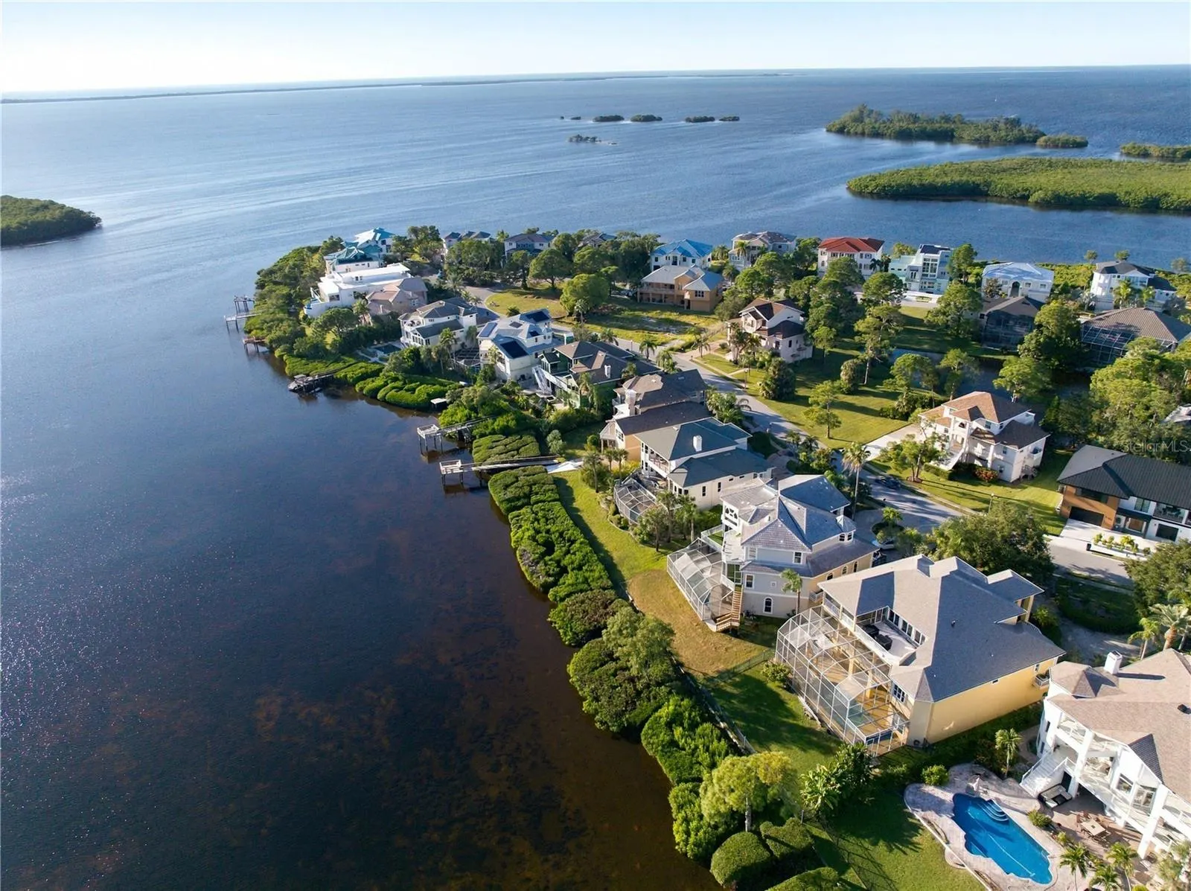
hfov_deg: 71.6
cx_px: 596
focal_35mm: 24
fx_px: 825
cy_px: 446
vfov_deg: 56.7
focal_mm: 12.3
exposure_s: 1/2500
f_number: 2.8
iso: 290
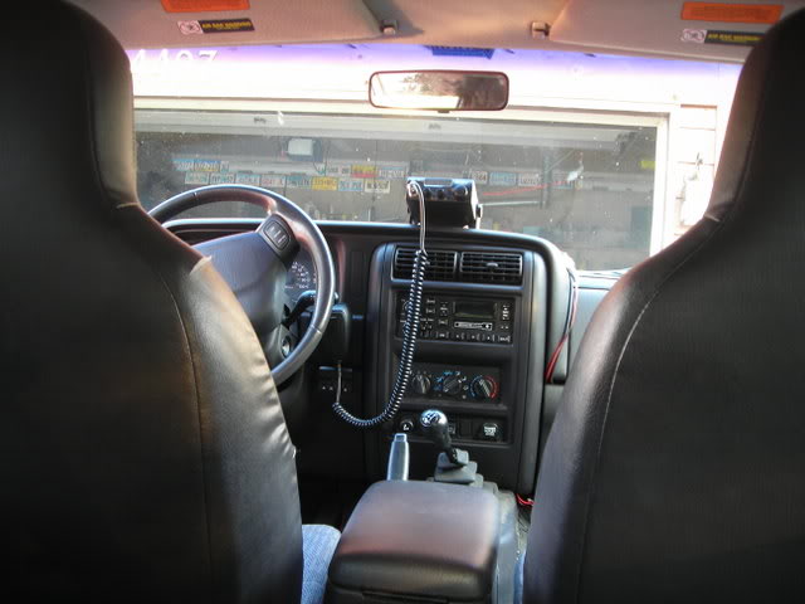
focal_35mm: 38
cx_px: 402
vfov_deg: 37.7
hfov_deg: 49.0
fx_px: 884
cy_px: 302
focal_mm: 6.3
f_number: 3.2
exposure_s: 1/4.2
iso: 50
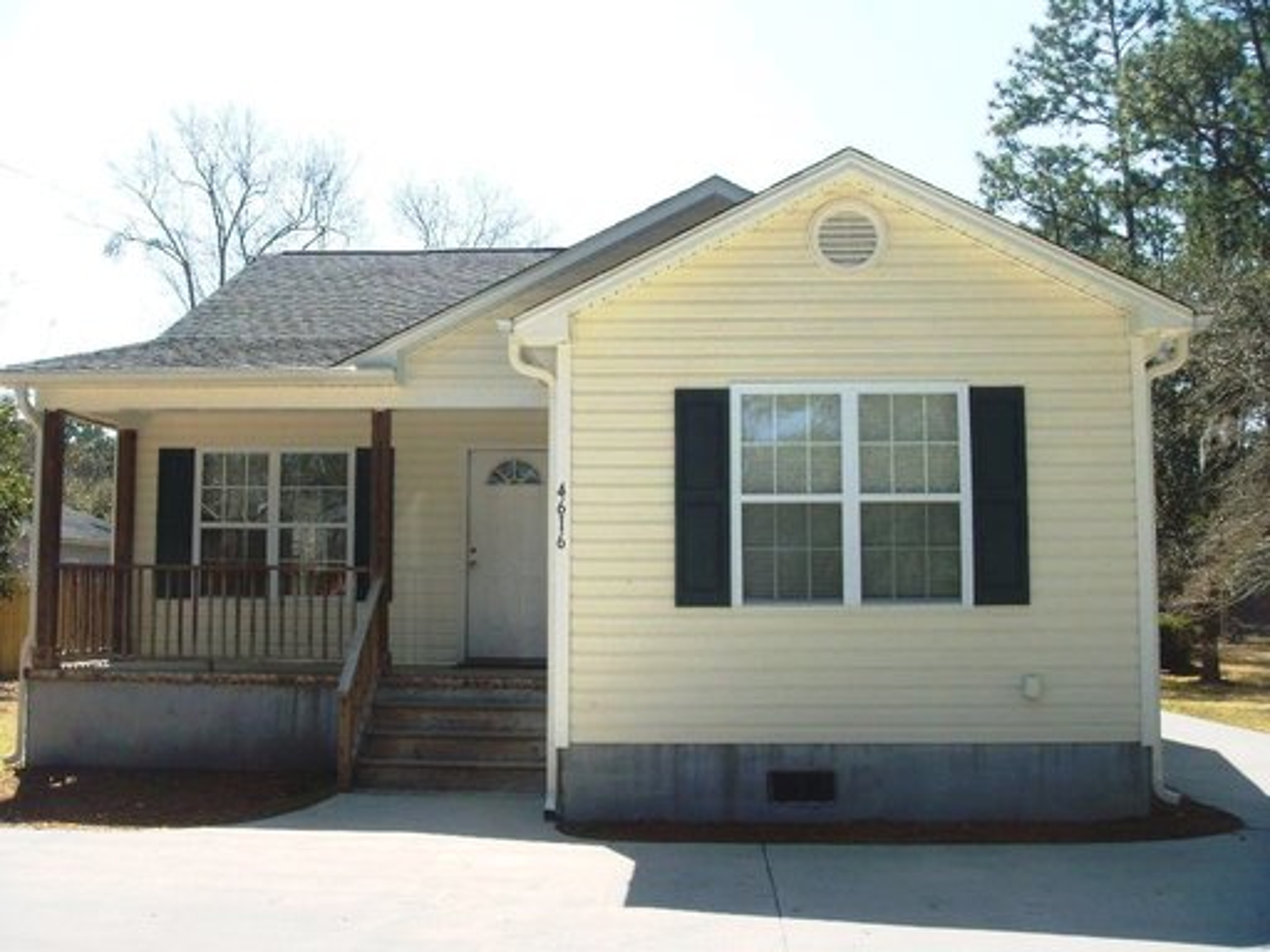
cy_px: 476
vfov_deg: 37.7
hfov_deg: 49.0
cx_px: 635
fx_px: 1394
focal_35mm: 38
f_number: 5.7
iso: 64
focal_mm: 6.4
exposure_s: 1/244
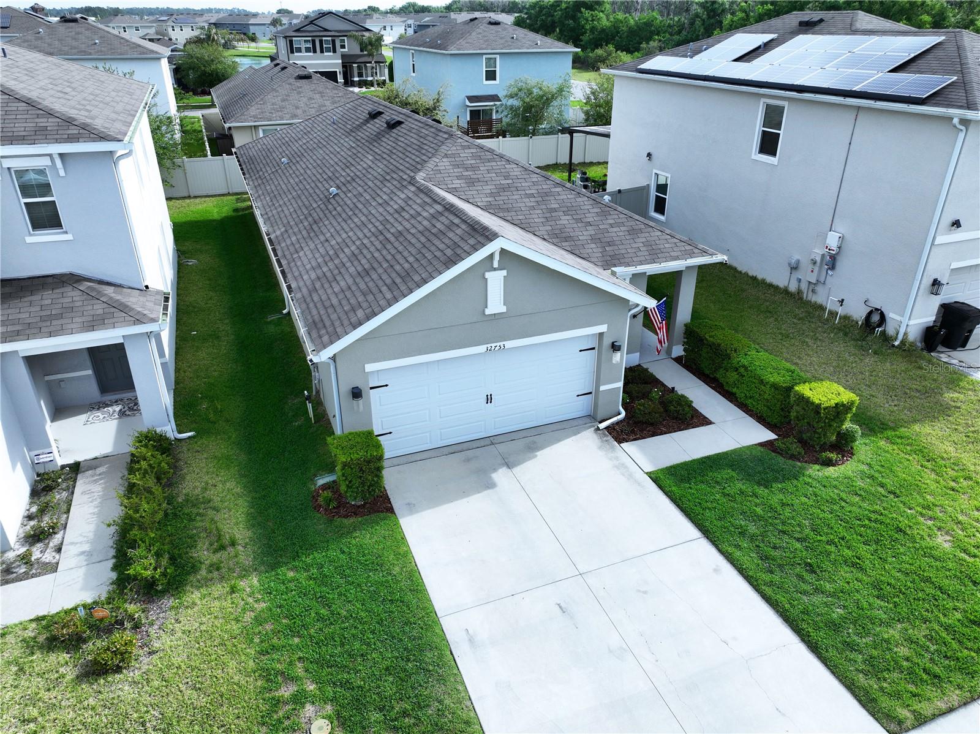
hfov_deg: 71.6
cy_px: 367
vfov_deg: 56.8
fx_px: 679
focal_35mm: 24
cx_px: 490
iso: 100
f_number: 3.2
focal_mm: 12.29
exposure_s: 1/240
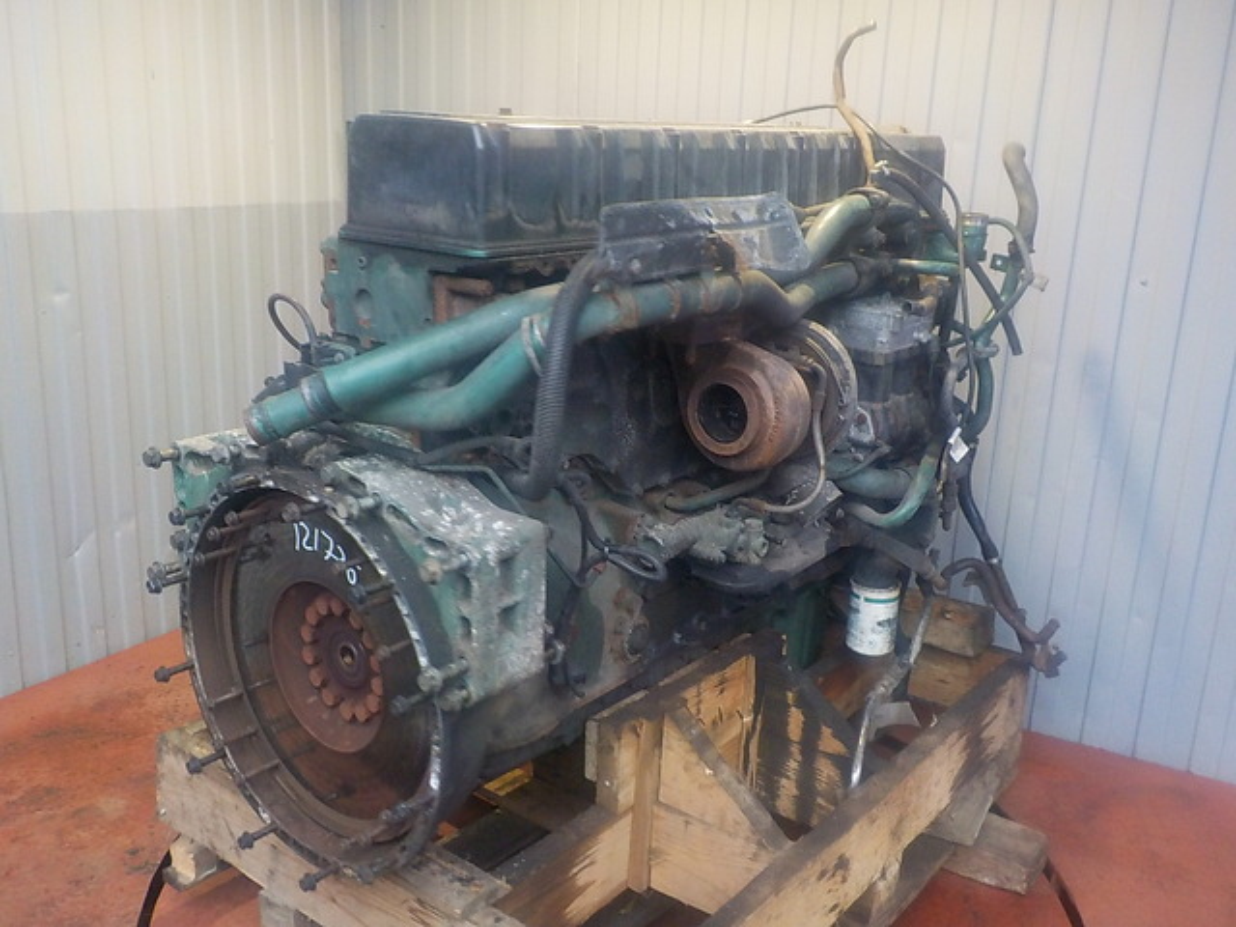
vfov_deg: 46.8
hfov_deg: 60.0
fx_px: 1071
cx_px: 618
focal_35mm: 30
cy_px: 464
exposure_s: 1/30
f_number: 3.3
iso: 280
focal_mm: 4.1
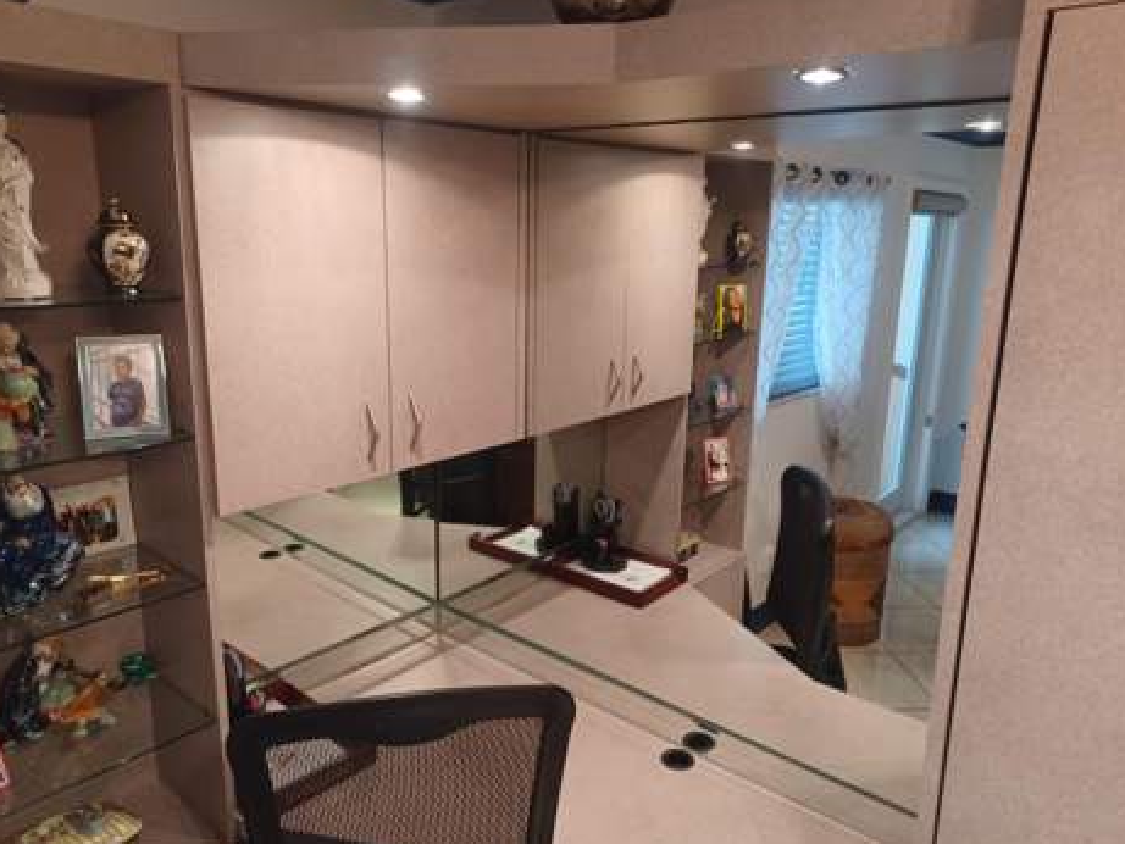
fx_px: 845
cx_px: 571
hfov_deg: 67.3
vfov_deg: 53.1
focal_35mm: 26
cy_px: 413
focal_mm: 4.6
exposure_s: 1/24
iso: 800
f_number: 1.8
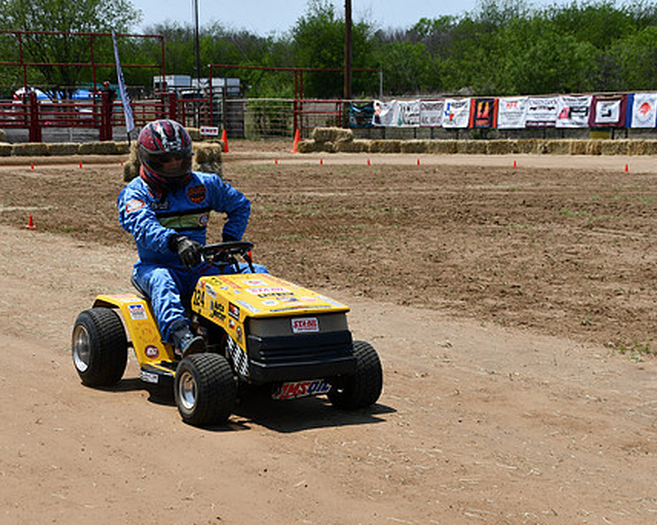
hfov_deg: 22.7
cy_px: 292
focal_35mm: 84
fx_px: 1633
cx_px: 286
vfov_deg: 18.3
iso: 100
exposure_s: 1/400
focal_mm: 44
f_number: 10
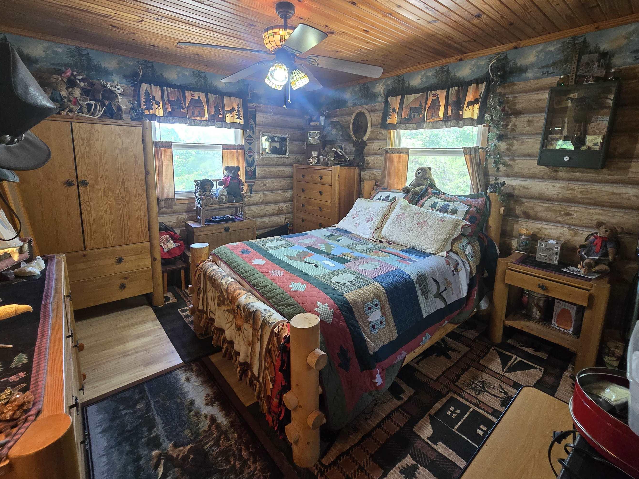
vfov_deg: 81.2
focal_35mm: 15
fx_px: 277
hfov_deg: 98.1
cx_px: 332
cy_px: 204
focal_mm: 2.2
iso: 320
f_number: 2.2
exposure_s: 1/60
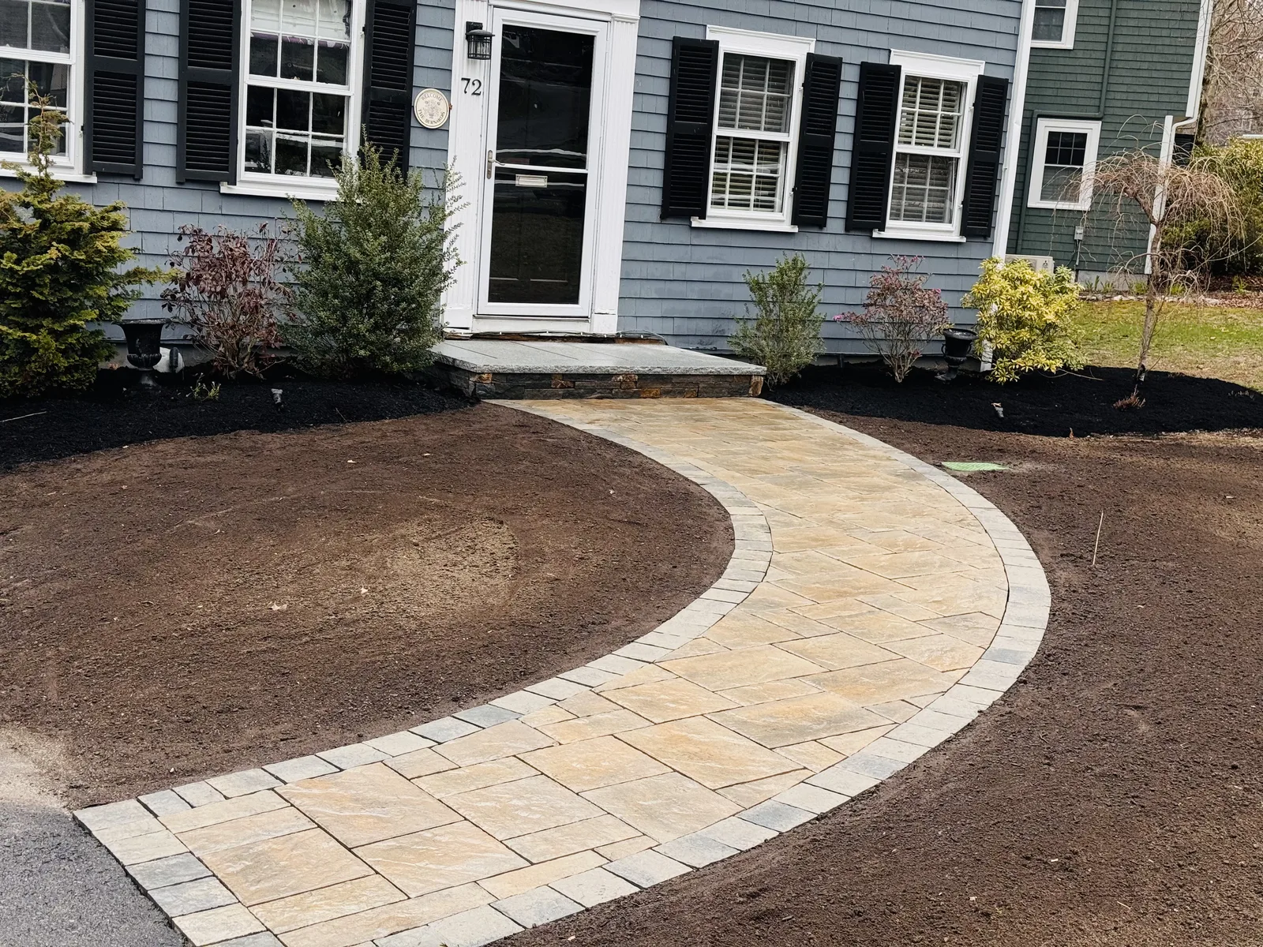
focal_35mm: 48
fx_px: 1751
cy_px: 474
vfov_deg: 30.3
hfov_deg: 39.7
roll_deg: -4.7
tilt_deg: -10.4
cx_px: 632
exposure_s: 1/121
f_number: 1.78
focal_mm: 6.76
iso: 64
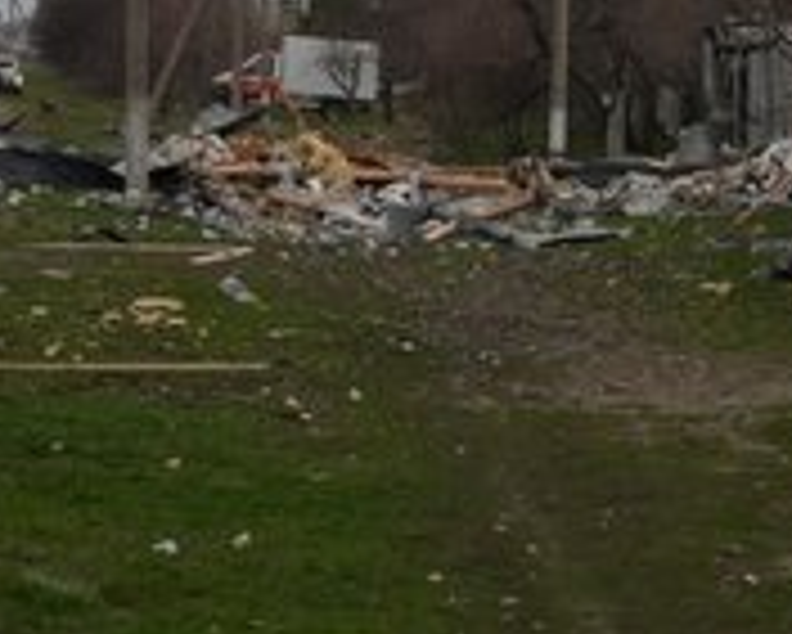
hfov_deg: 12.9
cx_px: 608
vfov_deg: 10.4
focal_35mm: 149
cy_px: 160
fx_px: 3495
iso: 1250
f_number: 6.3
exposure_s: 1/800
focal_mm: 70
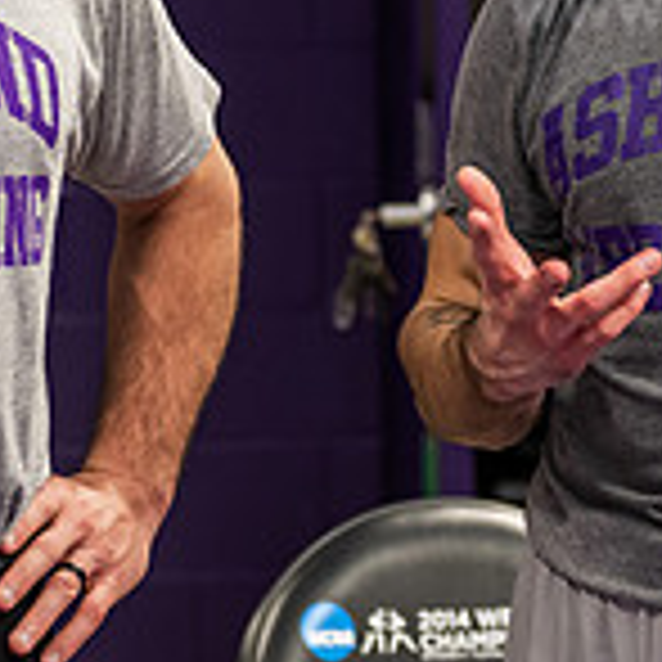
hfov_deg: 9.5
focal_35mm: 185
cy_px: 101
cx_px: 306
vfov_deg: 9.4
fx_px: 4003
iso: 1250
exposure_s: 1/160
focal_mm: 55
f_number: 2.8
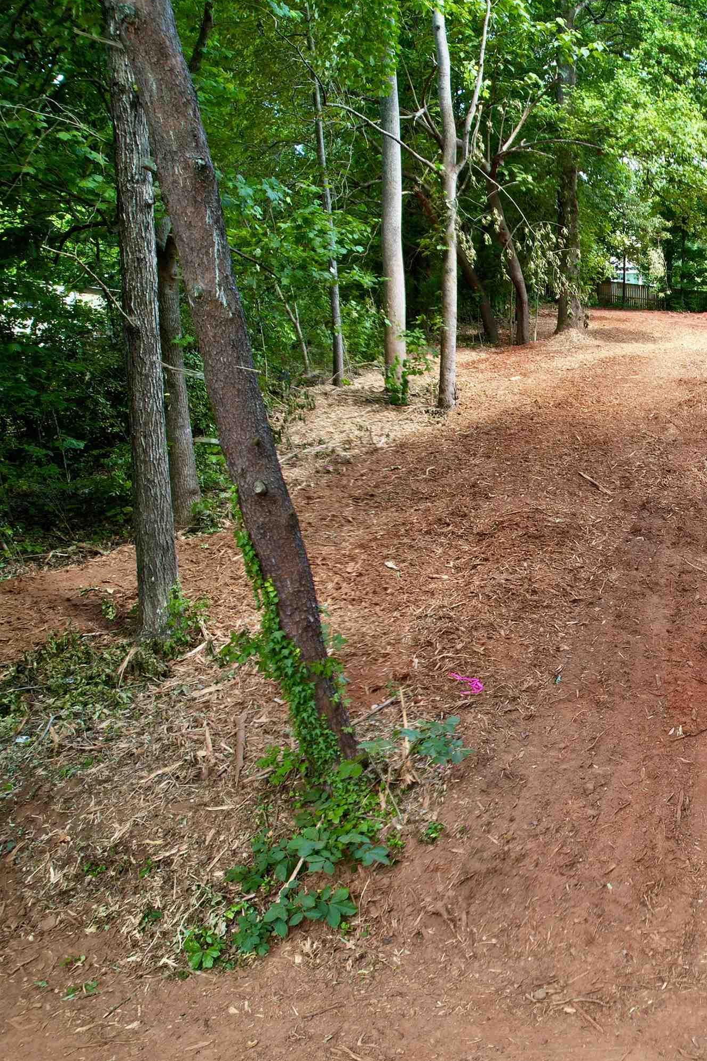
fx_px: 1002
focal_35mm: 34
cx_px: 742
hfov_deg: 34.5
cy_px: 540
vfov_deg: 55.8
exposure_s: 1/180
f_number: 2.8
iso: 100
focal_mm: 8.38
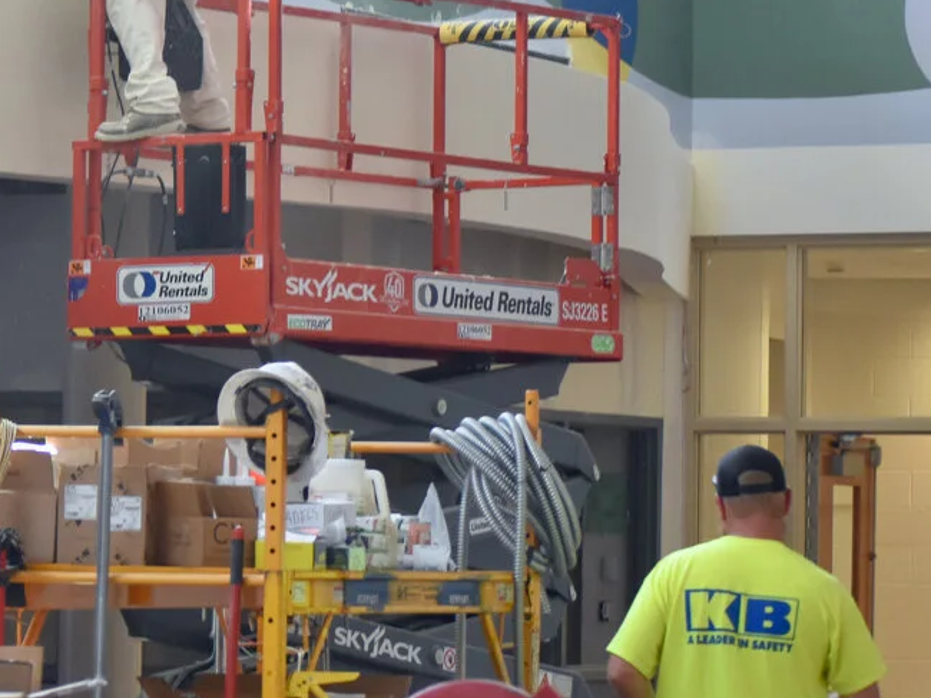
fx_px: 5248
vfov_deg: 7.6
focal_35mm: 195
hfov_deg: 10.1
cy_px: 344
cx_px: 58
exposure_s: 1/60
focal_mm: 55
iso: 800
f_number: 4
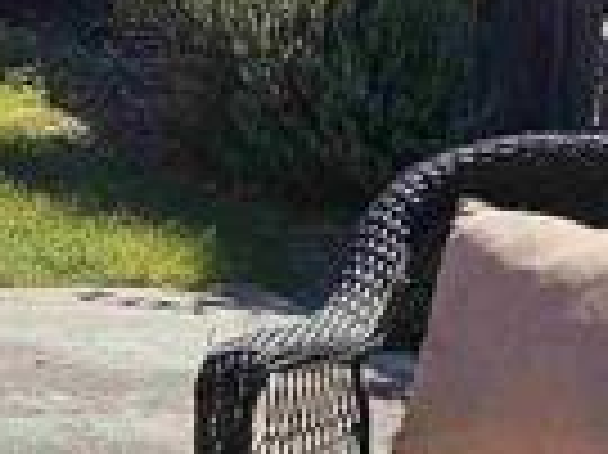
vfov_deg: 8.5
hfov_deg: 10.8
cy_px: 274
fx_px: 3071
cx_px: -396
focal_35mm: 175
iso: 10
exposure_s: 1/754
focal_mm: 6.3
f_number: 1.7
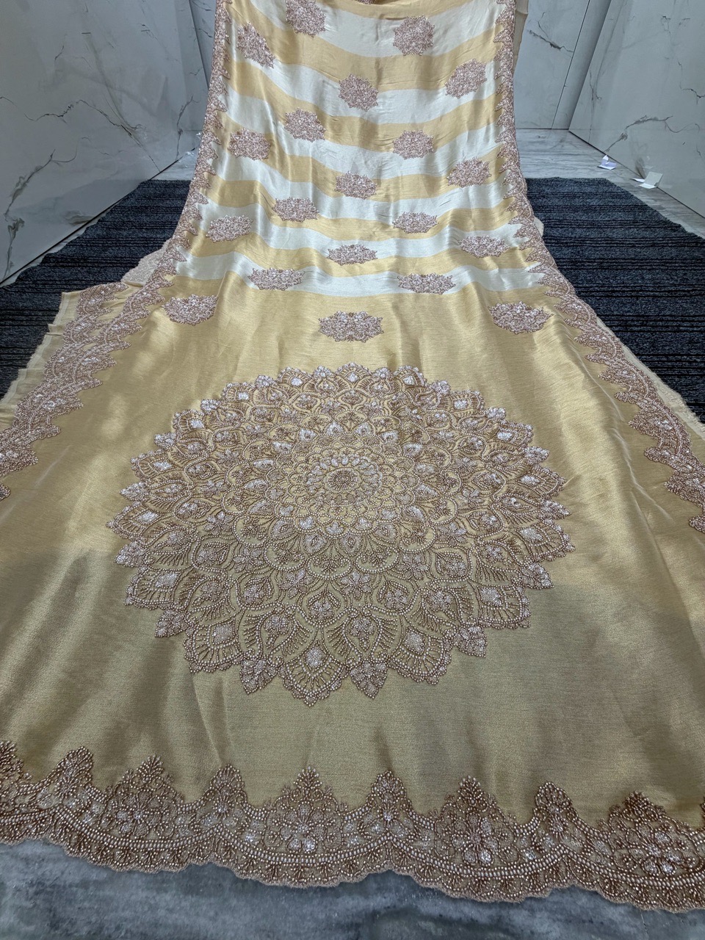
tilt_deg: -50.0
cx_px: 352
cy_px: 470
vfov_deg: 102.1
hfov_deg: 85.7
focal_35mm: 14
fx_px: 380
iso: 80
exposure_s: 1/100
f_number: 2.2
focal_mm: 2.22
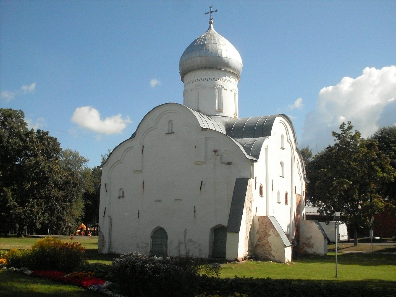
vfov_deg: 37.7
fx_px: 435
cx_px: 198
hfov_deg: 49.0
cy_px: 148
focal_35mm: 38
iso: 400
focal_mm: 6.3
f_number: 8.4
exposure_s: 1/1000
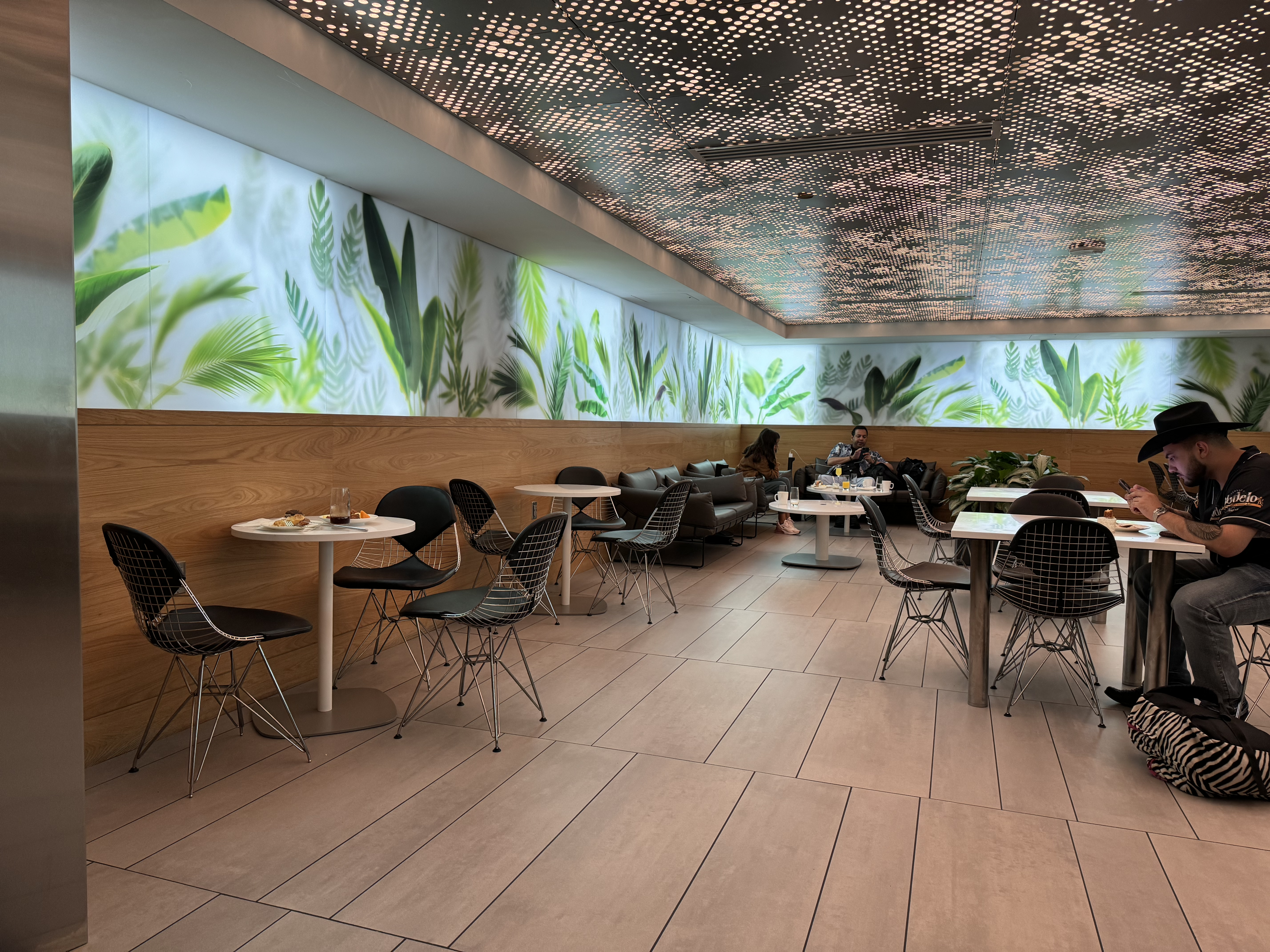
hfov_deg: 71.6
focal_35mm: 24
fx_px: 881
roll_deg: -1.2
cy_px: 476
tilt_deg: -3.5
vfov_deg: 56.8
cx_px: 635
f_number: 1.78
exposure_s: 1/100
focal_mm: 6.76
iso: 160
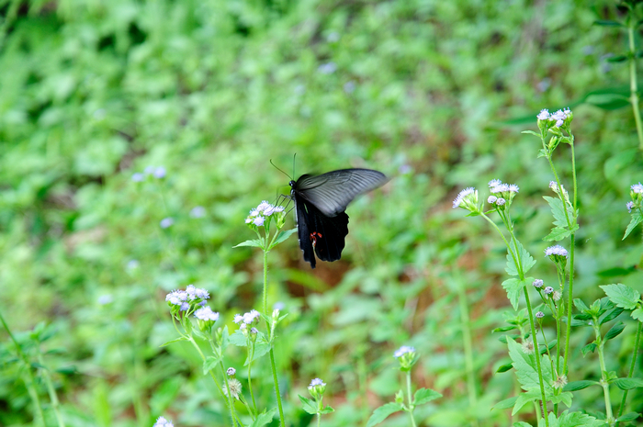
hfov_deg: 16.1
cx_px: 322
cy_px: 214
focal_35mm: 128
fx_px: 2275
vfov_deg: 10.7
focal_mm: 85
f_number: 5.6
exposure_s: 1/60
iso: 200
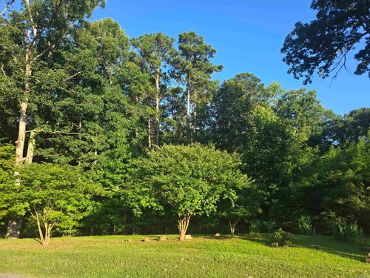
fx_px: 246
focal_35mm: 23
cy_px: 139
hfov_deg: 73.9
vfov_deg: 58.9
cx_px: 185
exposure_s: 1/211
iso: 12
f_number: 1.7
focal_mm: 6.3
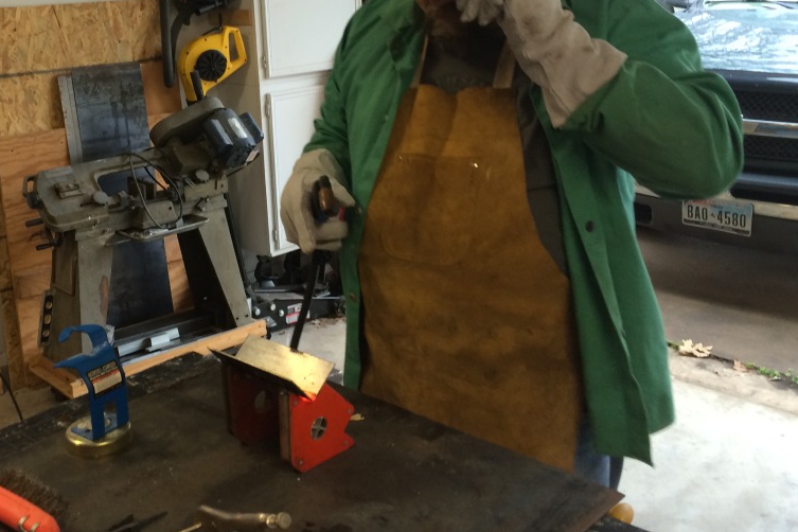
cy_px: 181
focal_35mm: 41
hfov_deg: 46.7
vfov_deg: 32.4
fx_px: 909
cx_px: 266
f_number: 2.2
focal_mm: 4.15
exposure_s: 1/30
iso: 64
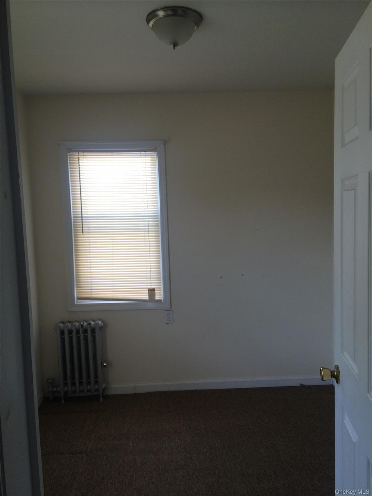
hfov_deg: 46.8
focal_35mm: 30
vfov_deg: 60.0
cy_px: 248
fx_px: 430
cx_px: 186
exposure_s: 1/60
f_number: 2.2
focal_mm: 4.12
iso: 50
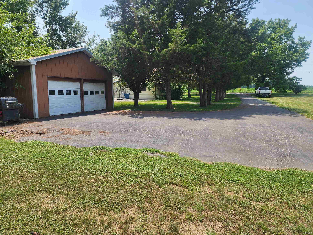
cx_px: 156
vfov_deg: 58.9
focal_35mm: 23
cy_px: 118
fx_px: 208
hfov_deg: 73.9
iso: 12
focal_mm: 6.4
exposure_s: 1/619
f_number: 1.8
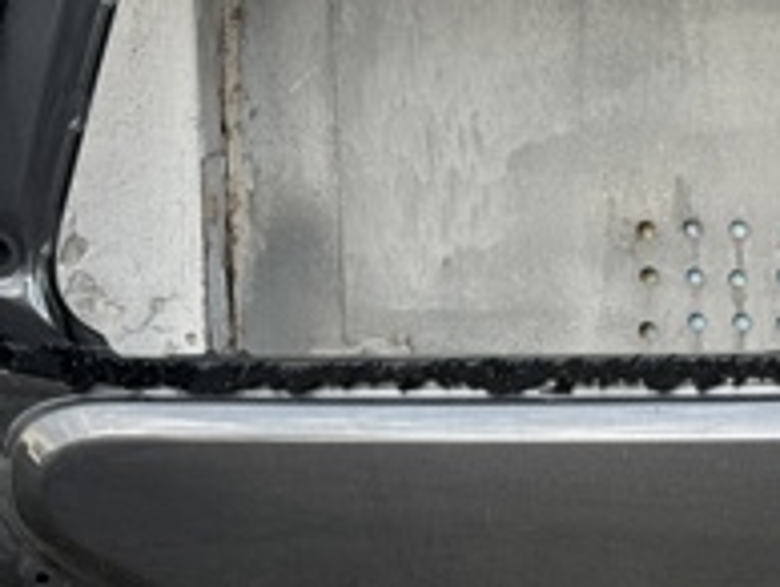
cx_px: 893
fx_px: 3565
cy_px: 408
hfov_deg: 12.2
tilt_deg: -10.7
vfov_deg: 9.4
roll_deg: -0.1
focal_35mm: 158
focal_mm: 6.76
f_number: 1.78
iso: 64
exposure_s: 1/428
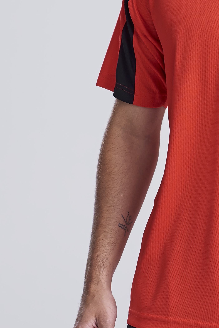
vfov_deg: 6.2
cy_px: 133
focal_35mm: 332
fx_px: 3027
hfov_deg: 4.1
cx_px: 256
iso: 400
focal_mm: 116
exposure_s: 1/160
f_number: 10
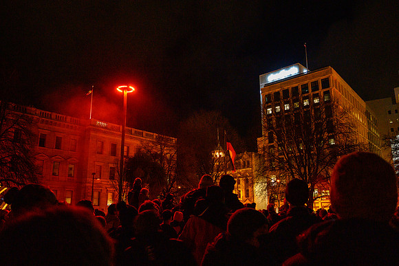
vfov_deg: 43.6
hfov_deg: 61.9
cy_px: 133
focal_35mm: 30
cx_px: 200
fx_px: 333
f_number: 4
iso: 16000
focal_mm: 30
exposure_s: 1/30
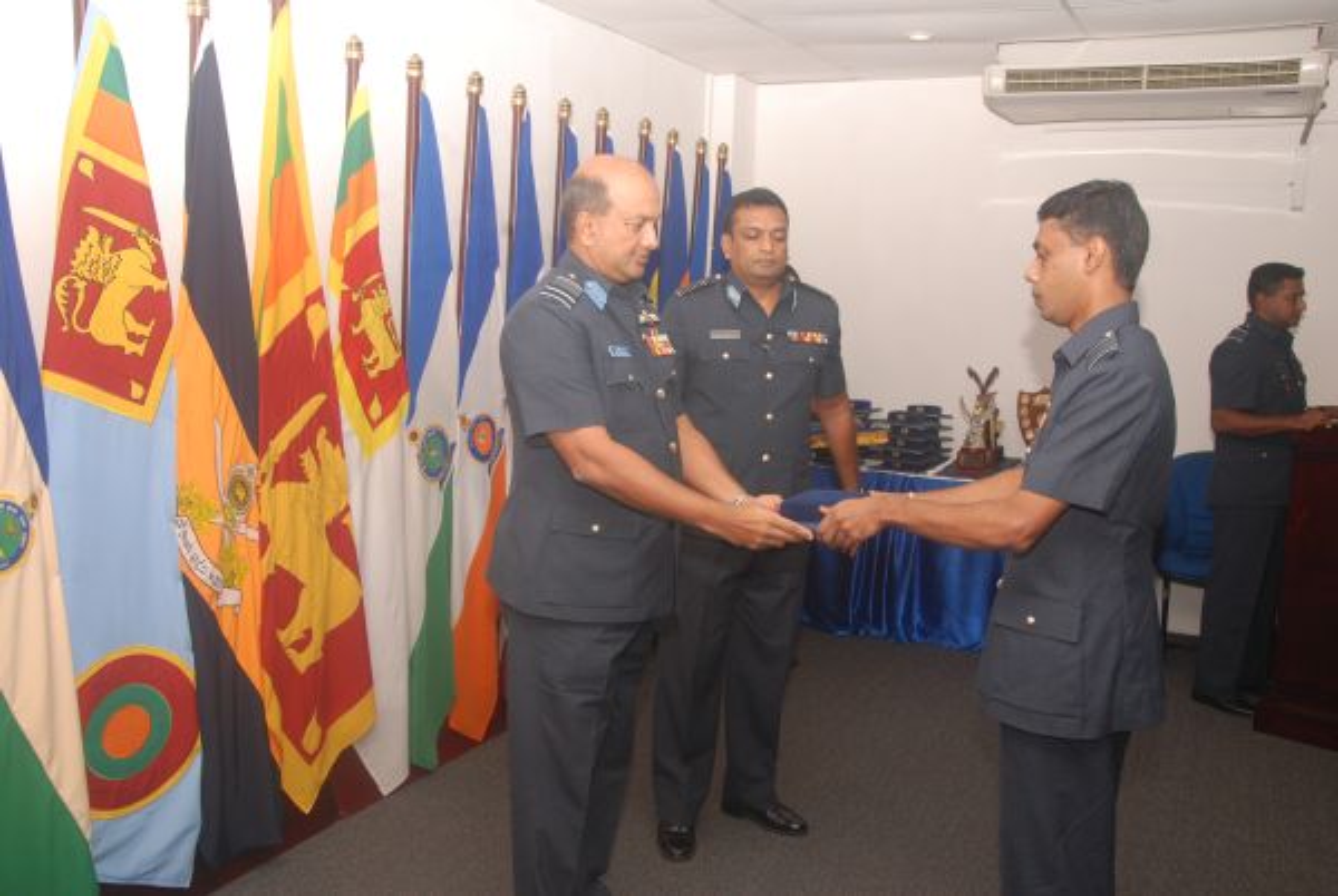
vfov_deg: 40.1
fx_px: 1228
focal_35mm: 33
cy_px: 448
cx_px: 669
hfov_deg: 57.2
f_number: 5.6
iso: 400
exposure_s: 1/100
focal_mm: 22
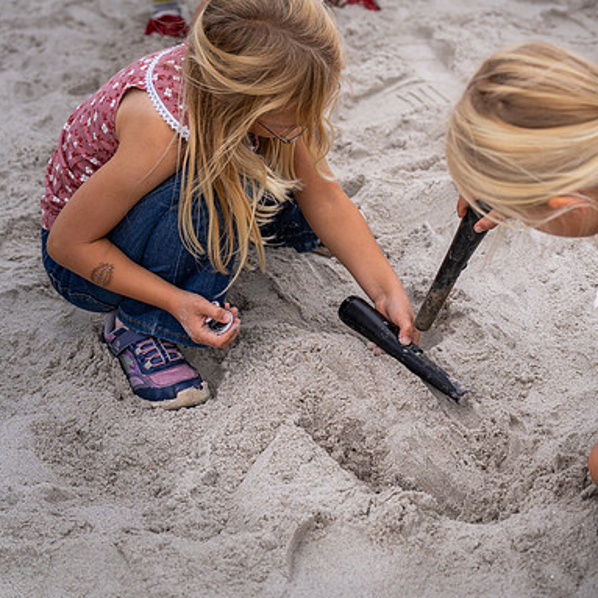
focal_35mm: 90
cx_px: 443
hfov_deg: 19.2
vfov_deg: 19.3
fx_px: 1759
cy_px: 301
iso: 80
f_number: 4.5
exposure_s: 1/400
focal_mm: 70
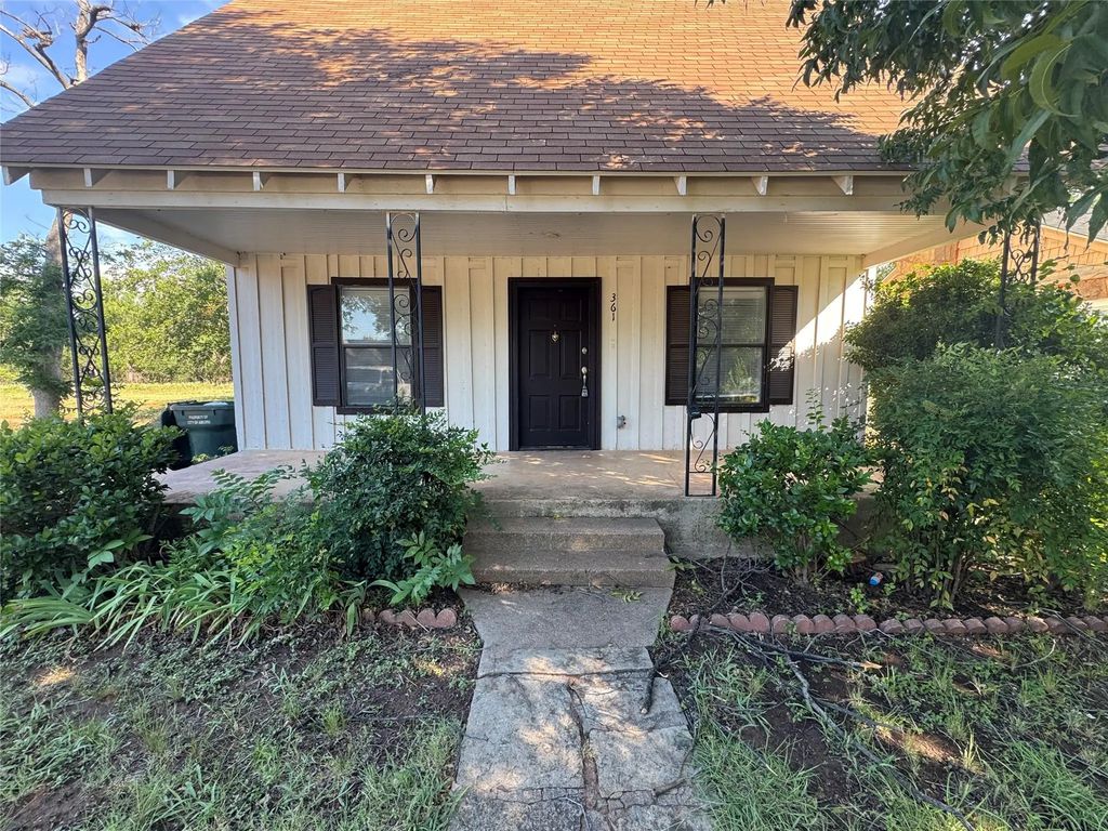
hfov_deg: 102.1
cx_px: 554
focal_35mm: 14
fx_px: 448
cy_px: 416
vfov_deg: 85.7
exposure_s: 1/99
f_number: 2.2
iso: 40
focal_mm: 2.22
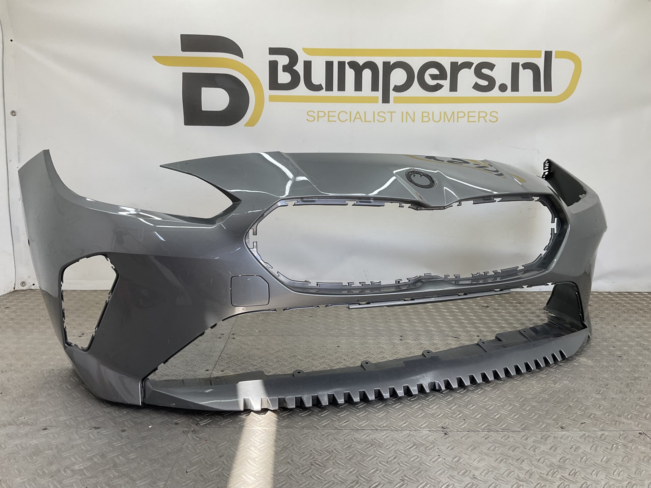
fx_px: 545
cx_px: 326
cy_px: 244
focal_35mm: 29
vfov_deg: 48.2
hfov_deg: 61.7
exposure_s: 1/154
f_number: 1.8
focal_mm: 3
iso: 16
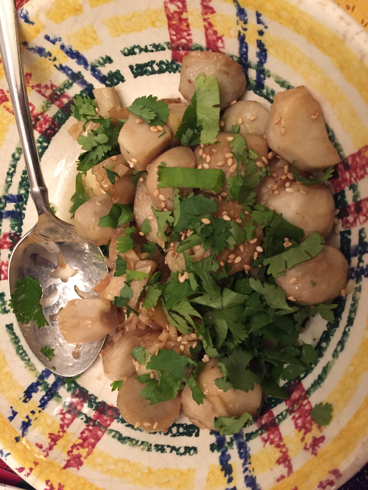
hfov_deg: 48.2
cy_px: 245
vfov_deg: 61.7
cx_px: 184
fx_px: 411
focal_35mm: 29
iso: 320
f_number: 2.2
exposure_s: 1/15
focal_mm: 4.15
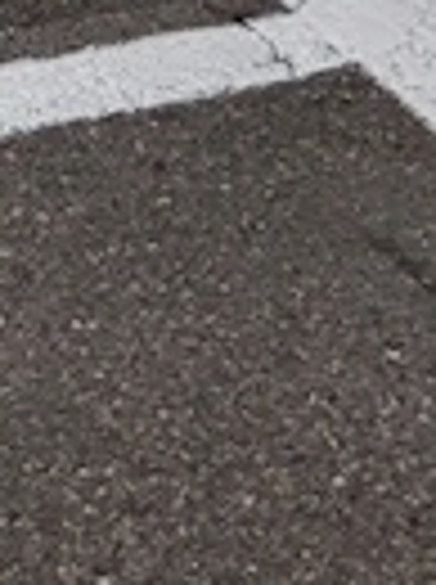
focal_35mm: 148
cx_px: 135
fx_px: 2494
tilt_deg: -0.3
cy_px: -1035
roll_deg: -4.8
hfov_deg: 10.0
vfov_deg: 10.5
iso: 80
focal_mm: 6.76
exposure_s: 1/323
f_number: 1.78
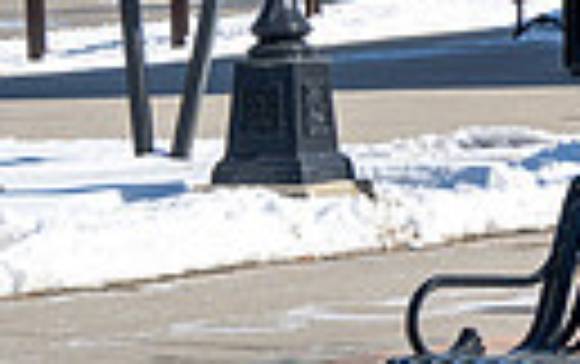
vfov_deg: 4.1
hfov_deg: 6.3
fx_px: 5065
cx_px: 1232
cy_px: -371
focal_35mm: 320
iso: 250
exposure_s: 1/500
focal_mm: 70
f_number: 10
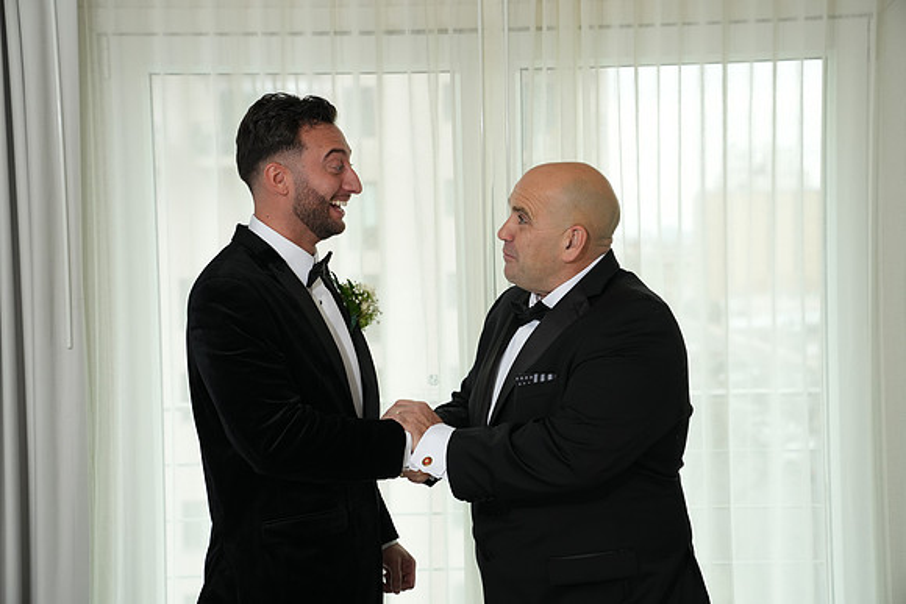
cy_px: 302
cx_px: 453
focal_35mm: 57
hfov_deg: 35.0
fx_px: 1435
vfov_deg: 23.8
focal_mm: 57
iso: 640
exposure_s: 1/200
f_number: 4
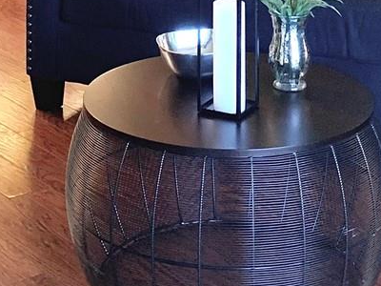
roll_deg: -0.3
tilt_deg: -2.7
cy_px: -279
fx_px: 1145
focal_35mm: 104
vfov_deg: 12.6
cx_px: 192
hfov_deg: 18.9
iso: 160
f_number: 1.8
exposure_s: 1/60
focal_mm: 4.25
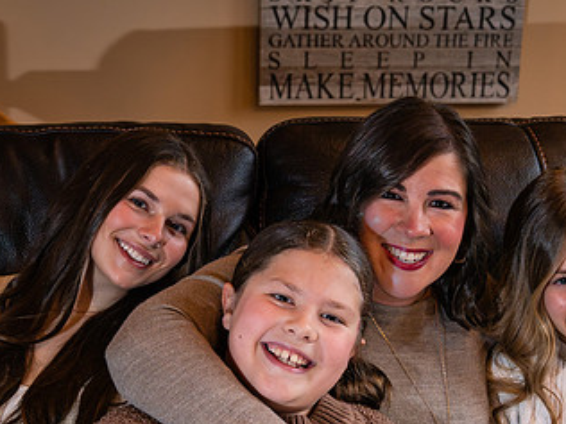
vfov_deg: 17.3
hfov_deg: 23.3
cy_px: 371
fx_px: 1373
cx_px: 308
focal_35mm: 84
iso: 800
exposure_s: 1/160
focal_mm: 30
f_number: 4
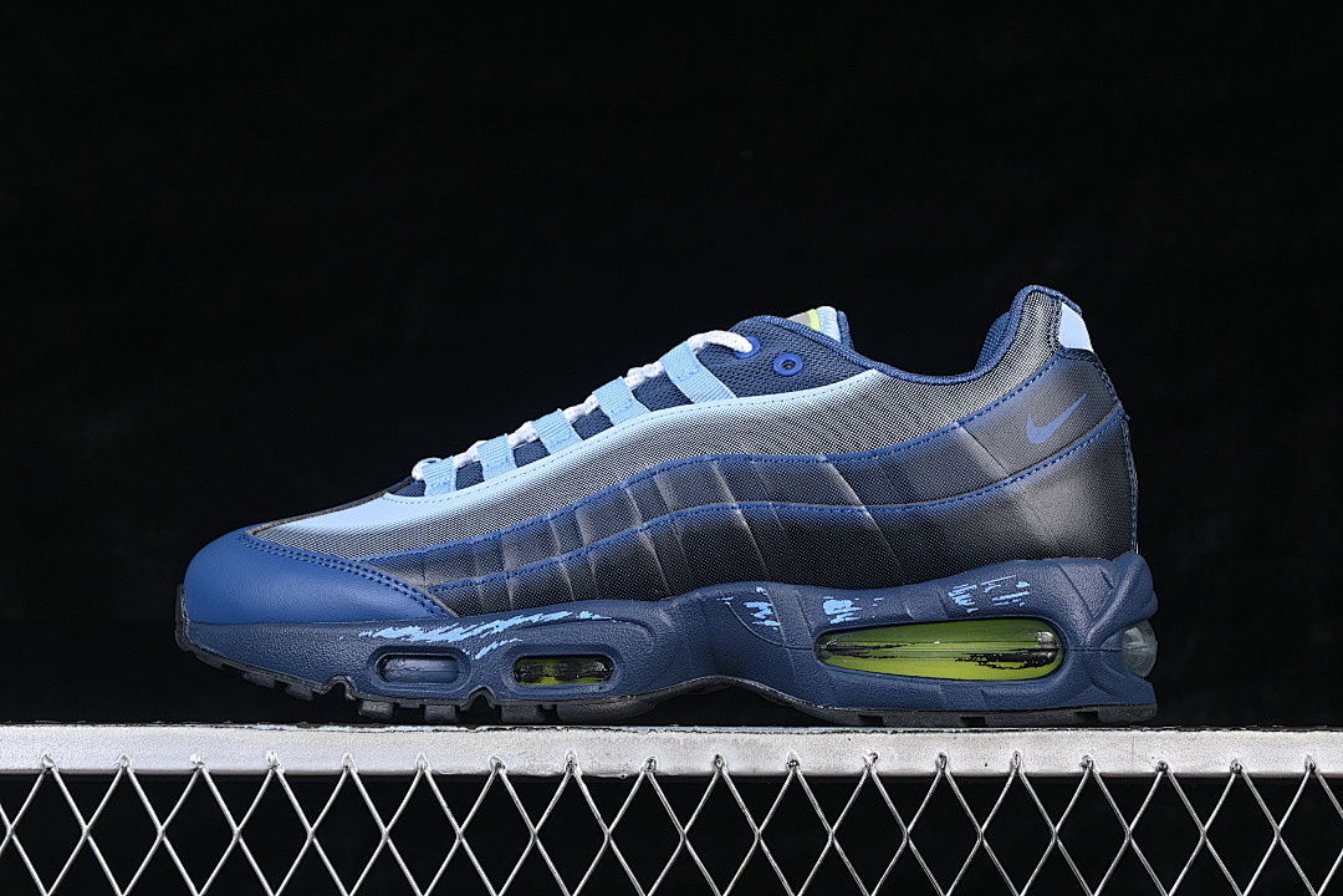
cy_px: 448
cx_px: 672
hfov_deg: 27.0
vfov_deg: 18.2
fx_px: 2798
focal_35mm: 75
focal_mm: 50
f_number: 6.3
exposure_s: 1/60
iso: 160
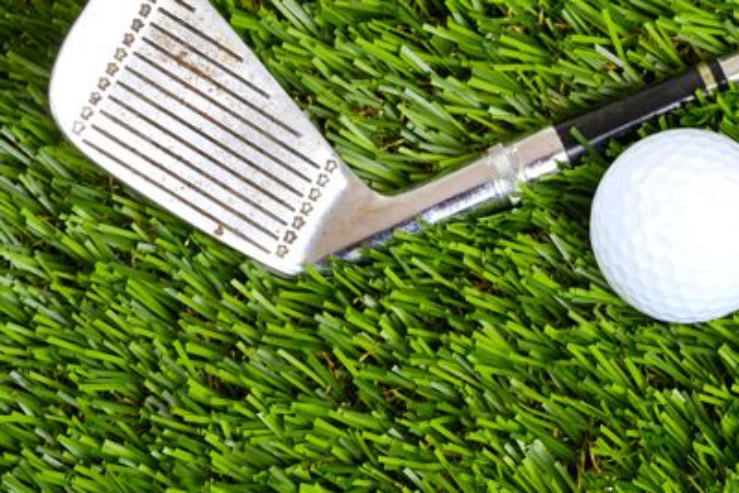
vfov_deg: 7.6
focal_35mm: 180
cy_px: 210
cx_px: 680
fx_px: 3696
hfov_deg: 11.3
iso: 100
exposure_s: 1/160
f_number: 14
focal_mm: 90
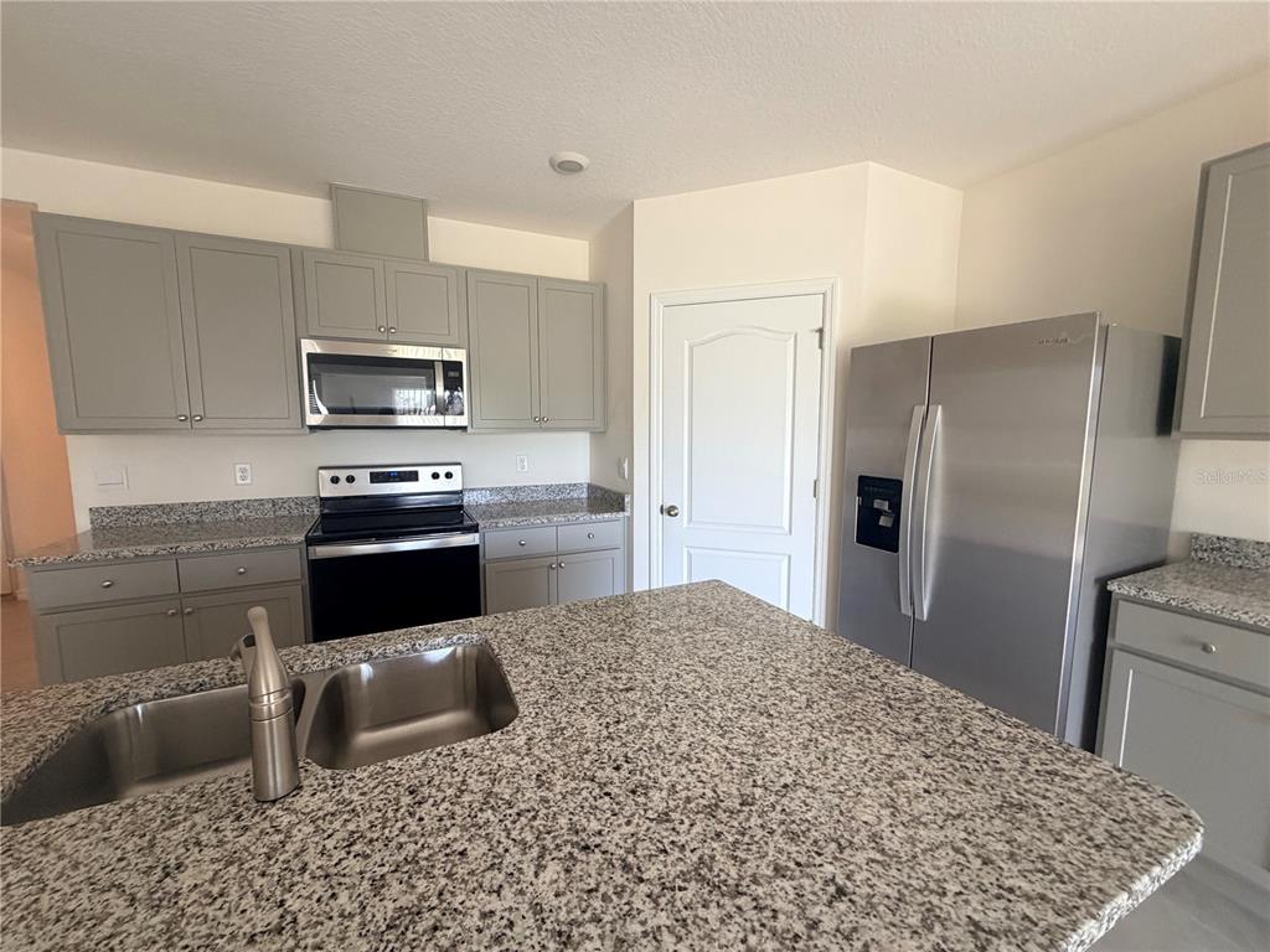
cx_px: 635
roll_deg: +0.3
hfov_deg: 102.1
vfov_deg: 85.7
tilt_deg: -5.6
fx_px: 514
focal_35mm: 14
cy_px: 476
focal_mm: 2.22
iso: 250
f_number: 2.2
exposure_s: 1/120
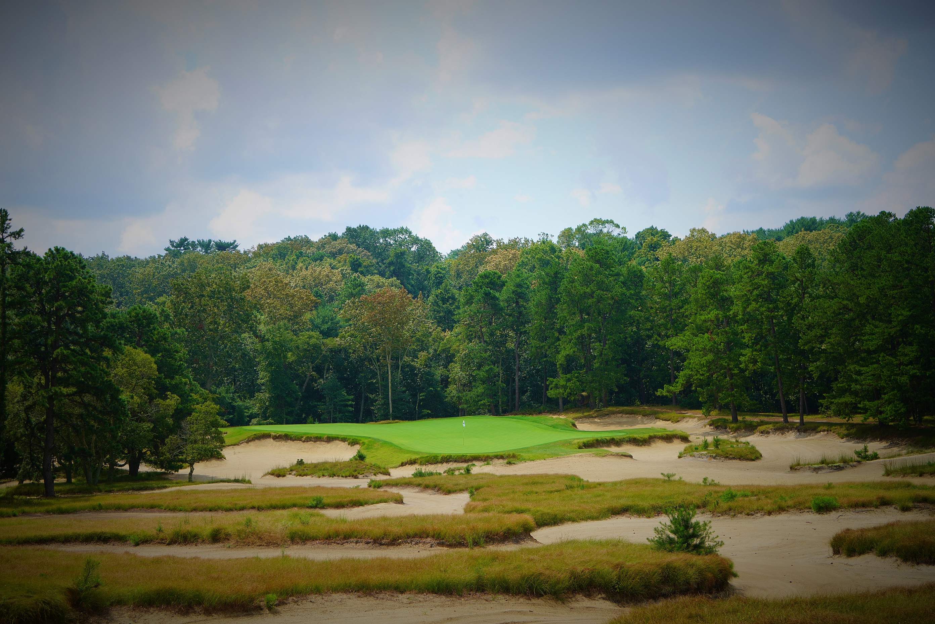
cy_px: 312
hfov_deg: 45.4
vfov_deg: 31.2
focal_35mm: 43
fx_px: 1117
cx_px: 468
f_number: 5
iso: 100
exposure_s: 1/500
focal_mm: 43
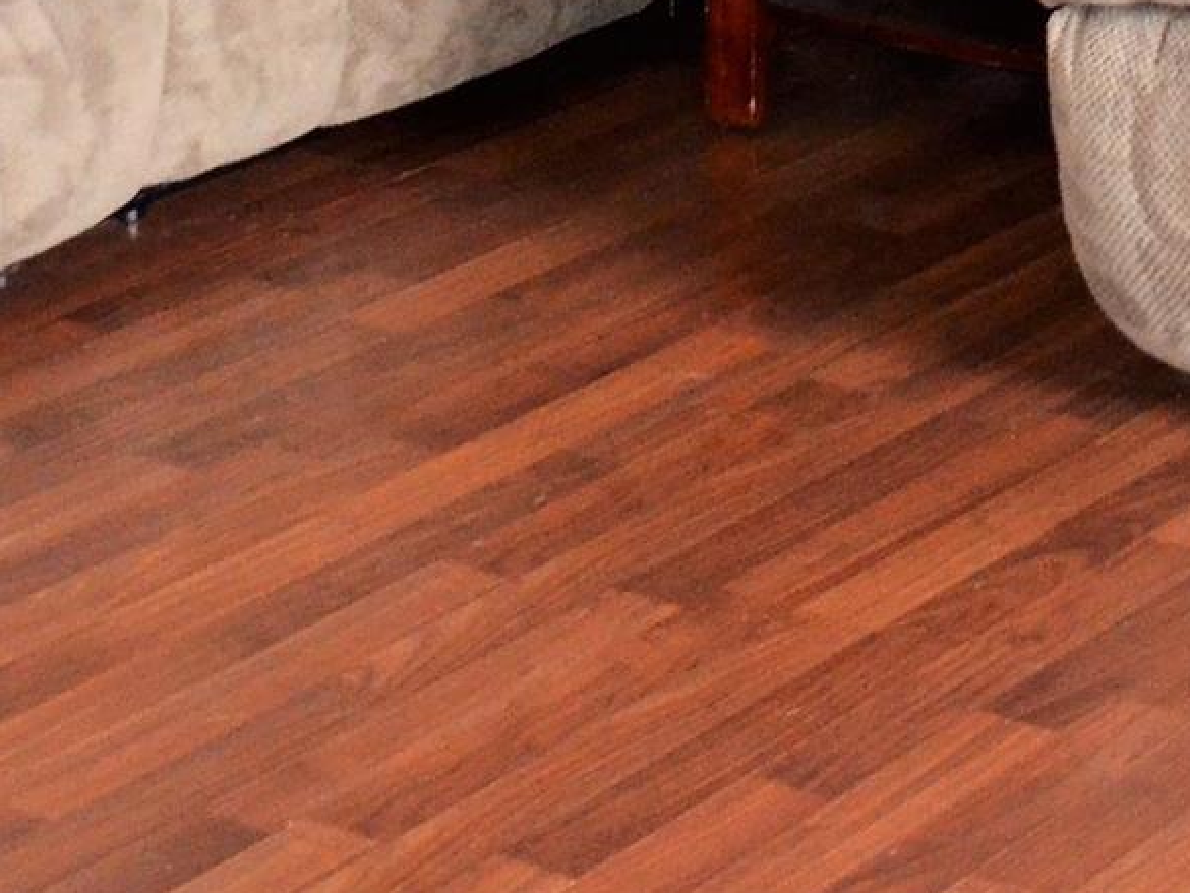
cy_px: -1082
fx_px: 4676
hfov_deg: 14.3
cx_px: 1200
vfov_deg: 9.9
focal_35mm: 136
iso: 2000
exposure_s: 1/60
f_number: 3.5
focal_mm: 18
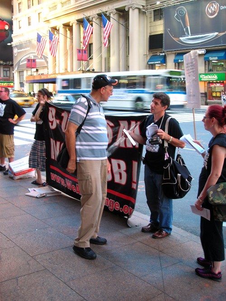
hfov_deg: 37.7
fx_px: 331
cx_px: 113
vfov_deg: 49.0
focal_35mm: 38
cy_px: 150
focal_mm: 6.3
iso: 50
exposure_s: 1/6.2
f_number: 3.2
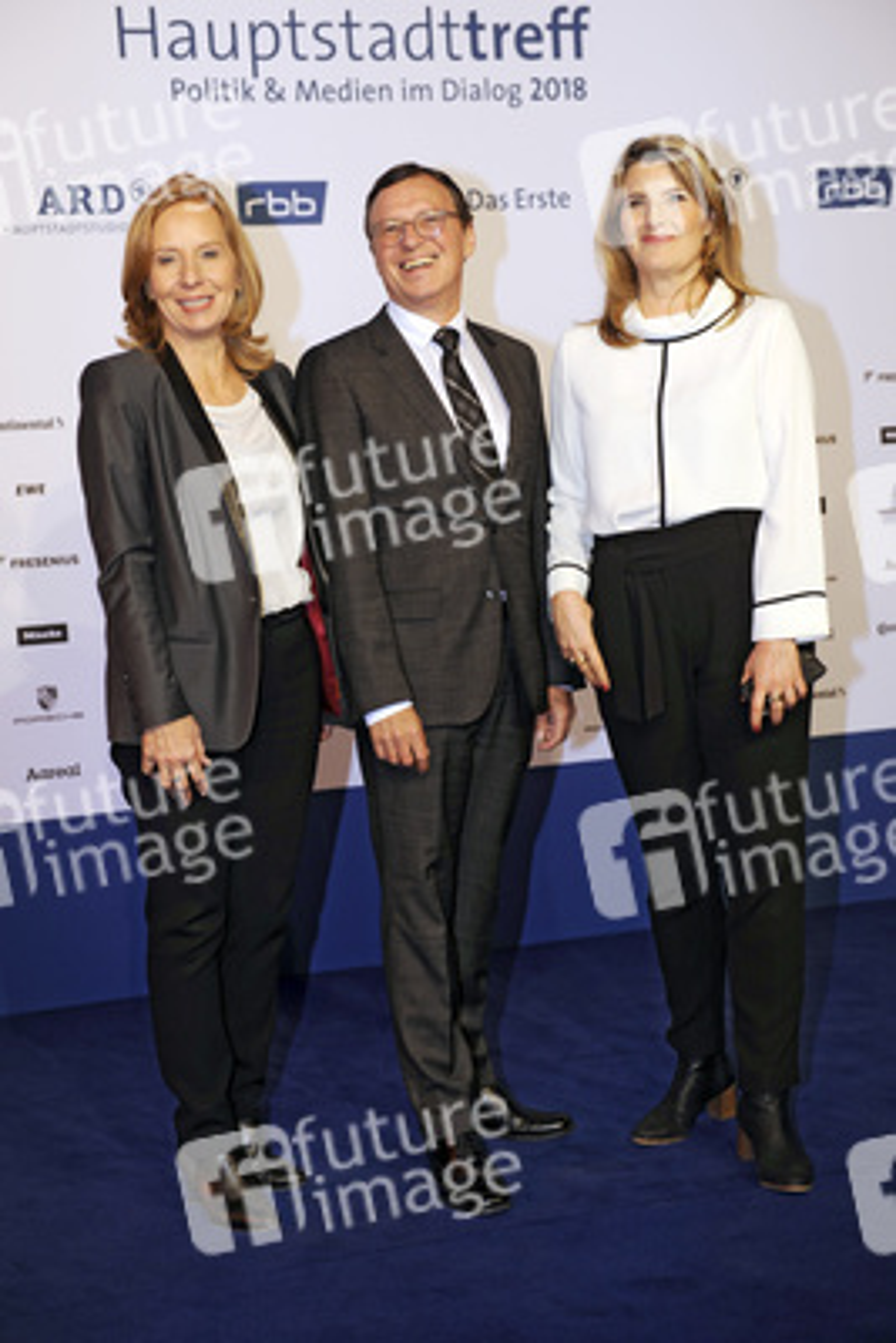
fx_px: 2089
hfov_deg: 24.2
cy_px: 672
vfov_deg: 35.6
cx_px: 448
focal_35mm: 56
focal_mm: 56
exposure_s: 1/160
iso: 400
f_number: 3.2
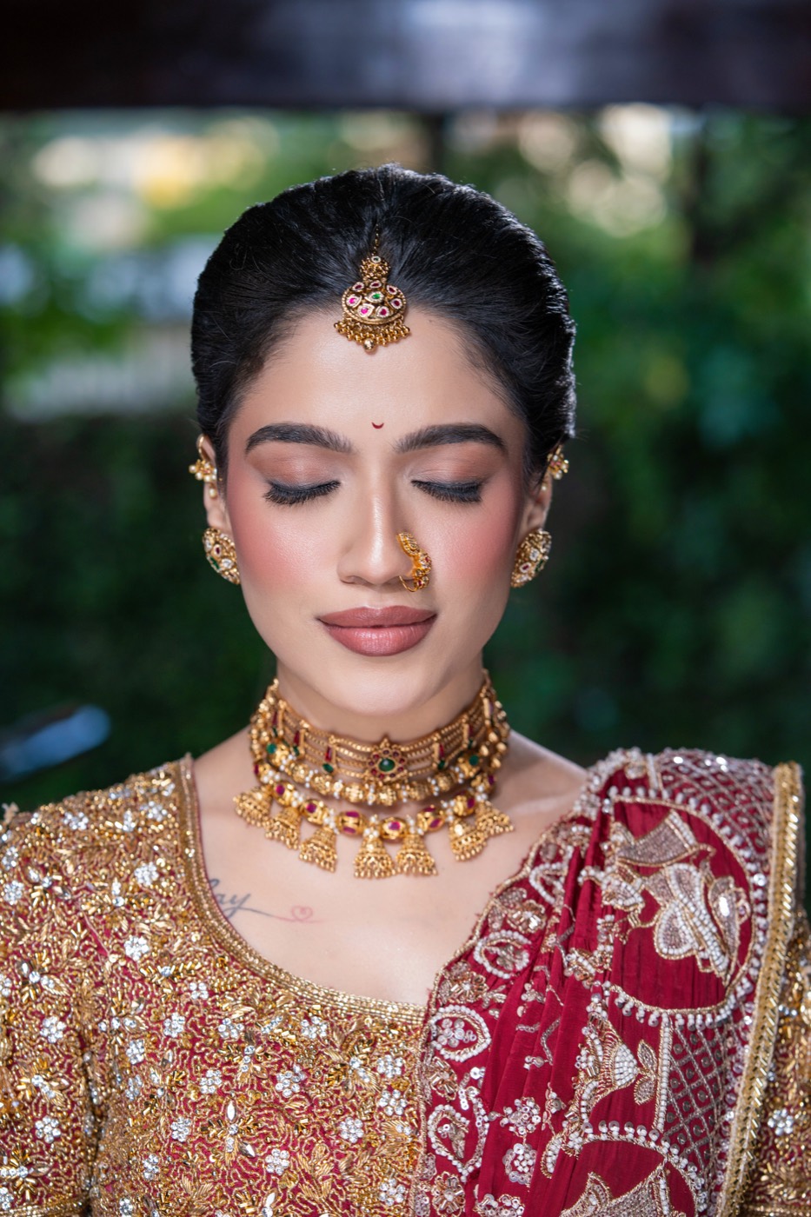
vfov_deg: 22.6
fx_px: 3042
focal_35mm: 90
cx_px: 406
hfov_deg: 15.2
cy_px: 608
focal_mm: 90
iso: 250
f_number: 4
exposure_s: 1/250
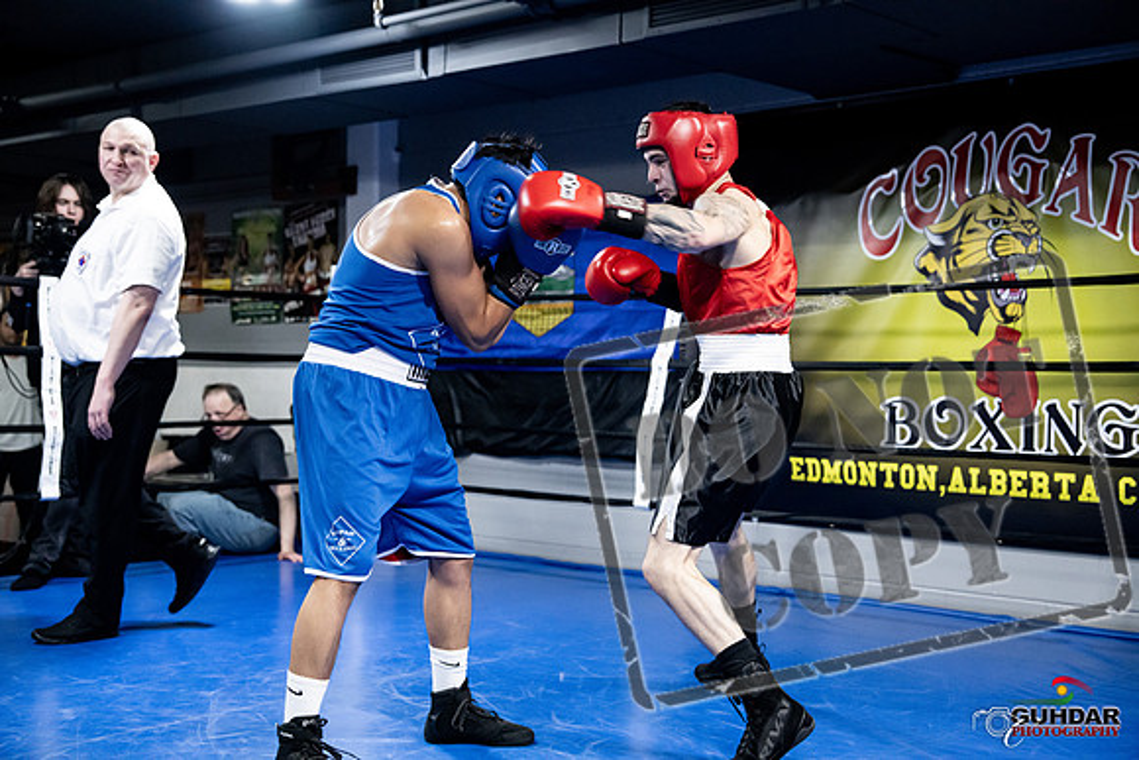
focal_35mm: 48
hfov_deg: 41.1
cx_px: 570
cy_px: 380
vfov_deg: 28.1
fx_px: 1519
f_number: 2.8
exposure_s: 1/1000
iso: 8000
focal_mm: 48
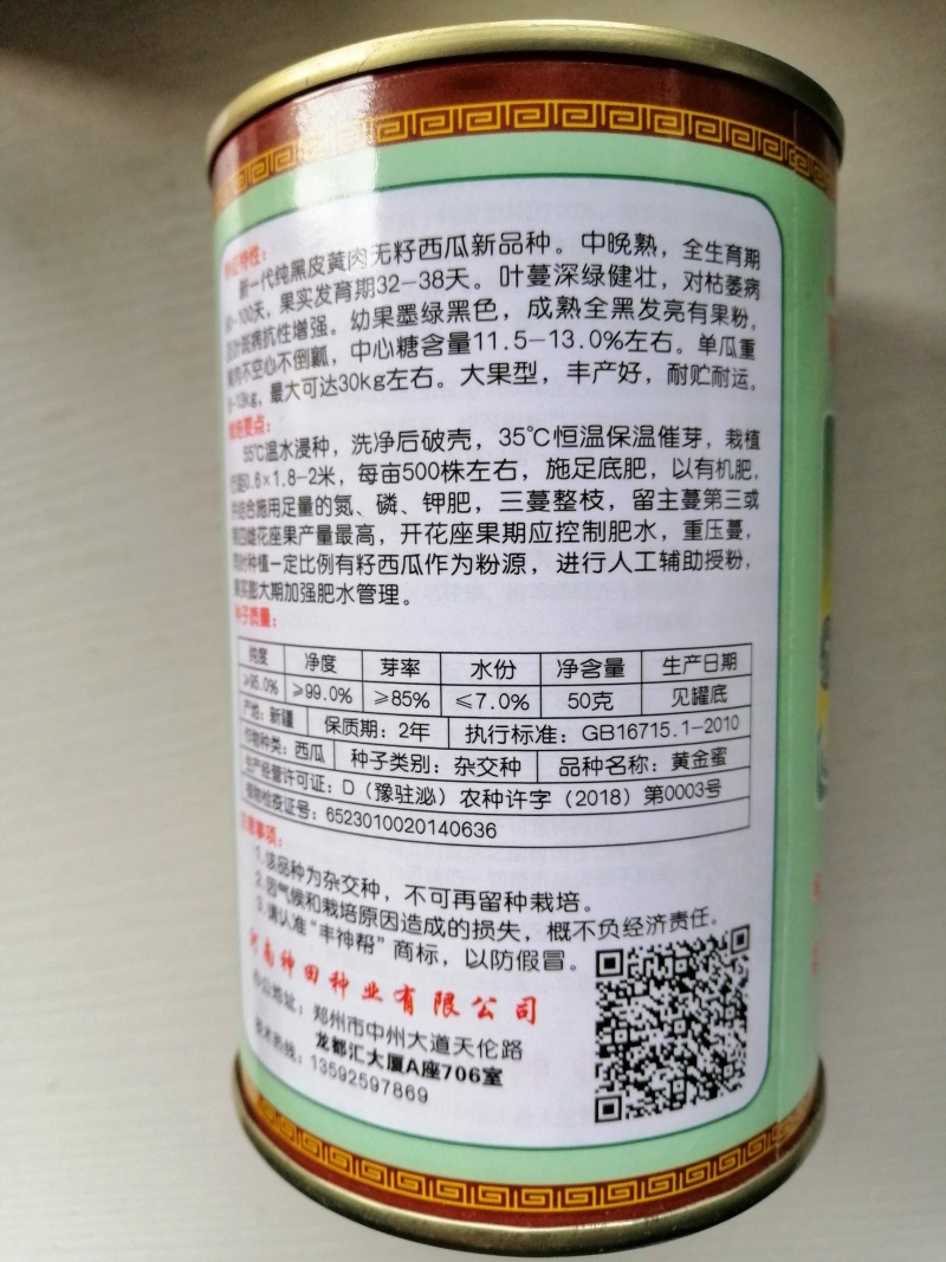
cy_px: 631
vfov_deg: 67.3
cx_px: 473
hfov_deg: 53.1
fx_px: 948
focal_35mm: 26
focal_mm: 3.81
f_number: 2.2
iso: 200
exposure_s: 1/60
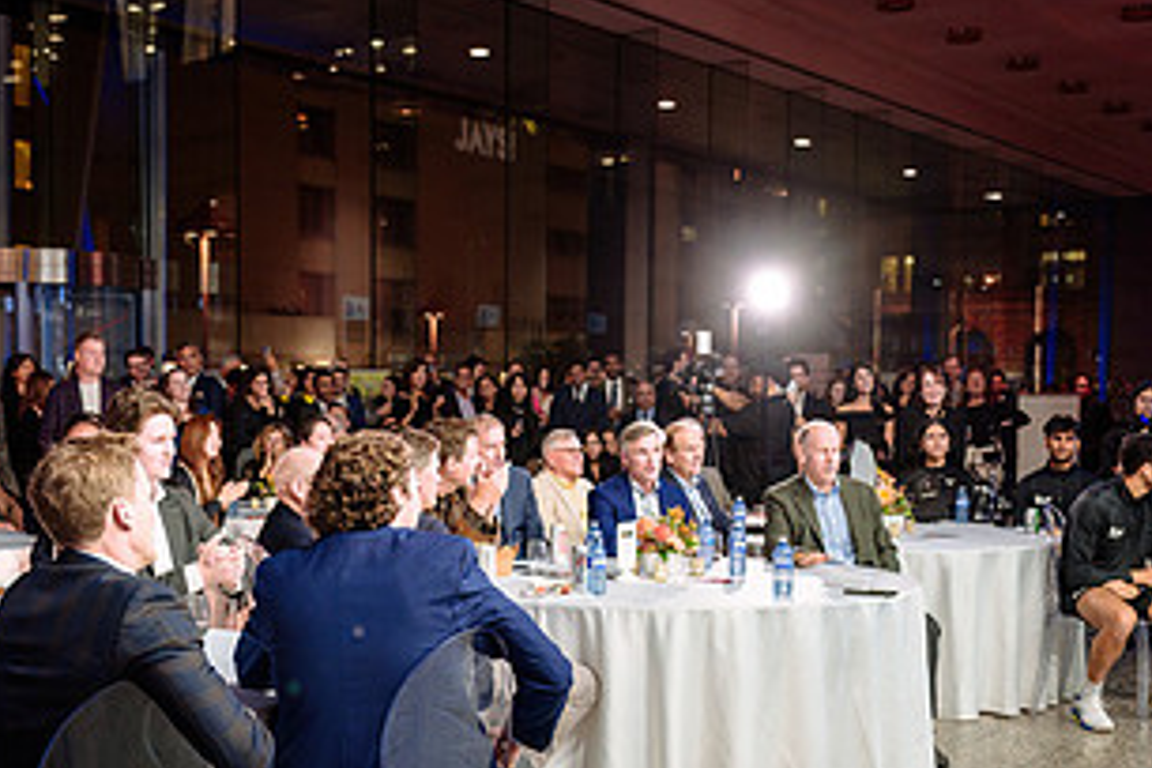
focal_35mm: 54
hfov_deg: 36.8
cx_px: 513
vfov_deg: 24.9
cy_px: 513
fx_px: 1728
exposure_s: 1/100
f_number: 2.8
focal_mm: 26
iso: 800
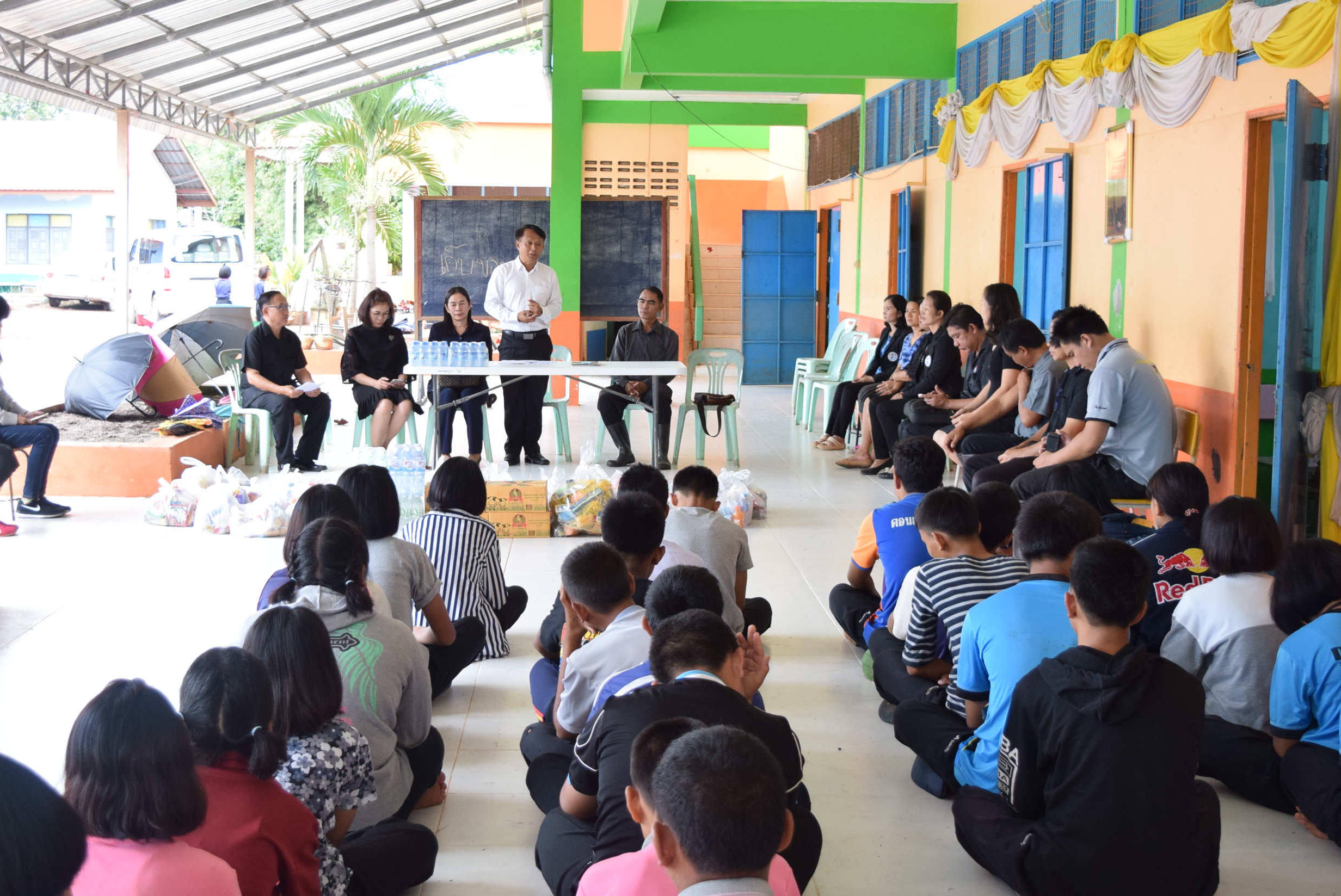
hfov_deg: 38.8
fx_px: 1901
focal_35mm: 51
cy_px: 413
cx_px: 564
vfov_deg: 26.5
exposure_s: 1/125
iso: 800
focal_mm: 28
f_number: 4.2
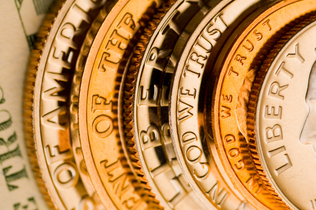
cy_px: 105
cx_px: 158
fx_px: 1381
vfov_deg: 8.7
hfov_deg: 13.1
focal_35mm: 158
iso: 200
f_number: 10
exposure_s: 1/60
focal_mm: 105
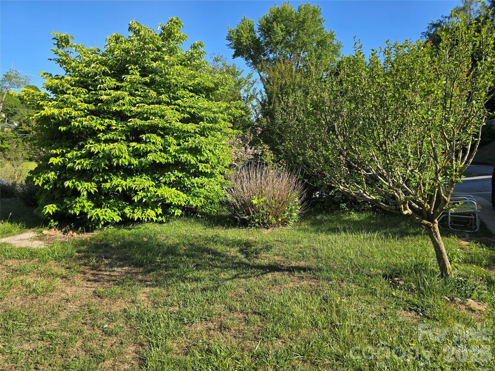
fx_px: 329
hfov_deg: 73.9
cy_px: 186
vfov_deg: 58.9
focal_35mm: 23
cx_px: 248
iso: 12
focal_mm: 6.3
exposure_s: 1/428
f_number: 1.7
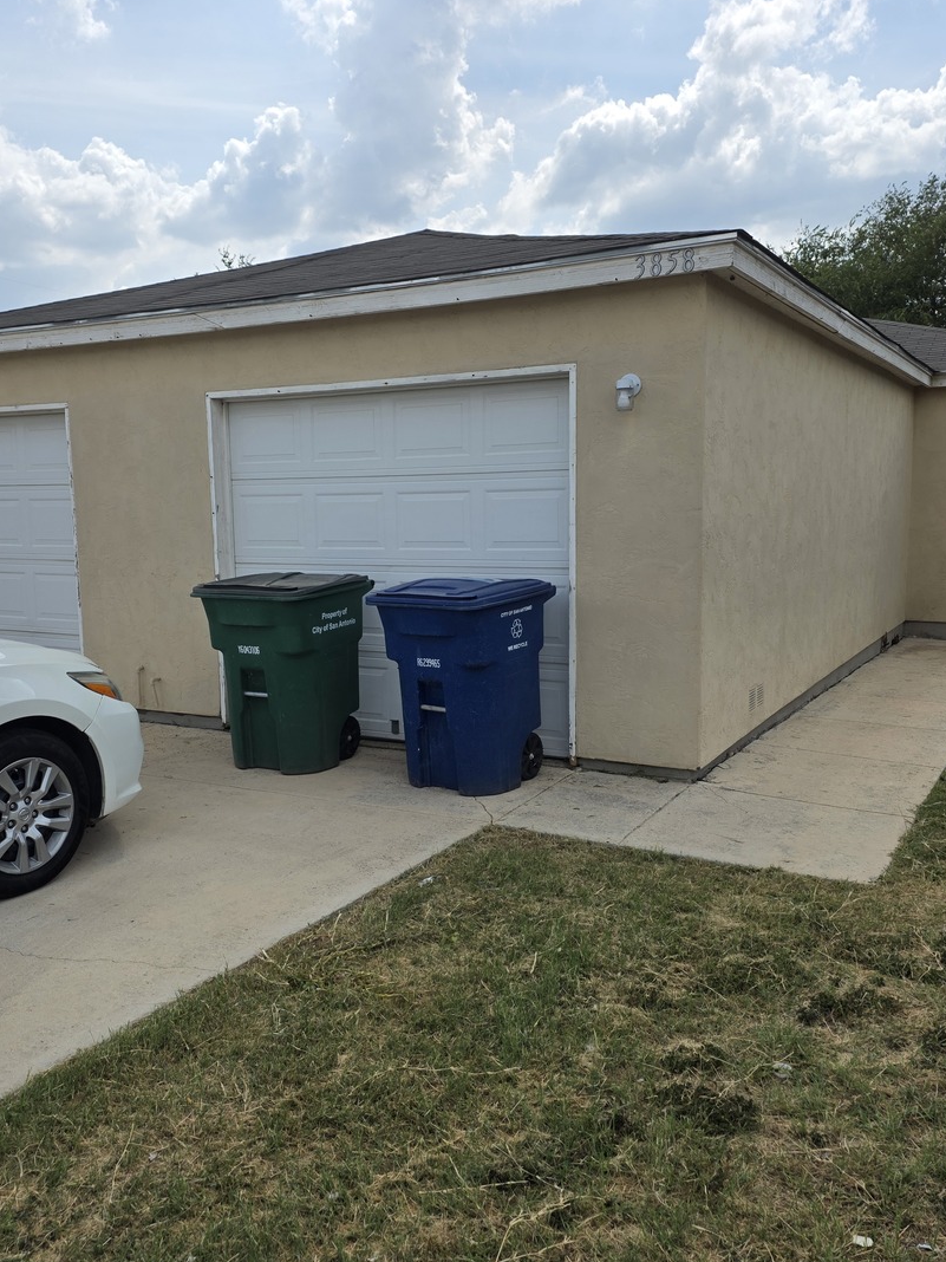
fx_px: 1130
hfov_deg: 45.4
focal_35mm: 31
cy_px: 630
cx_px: 451
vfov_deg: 58.4
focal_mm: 6.3
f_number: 1.7
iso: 80
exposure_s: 1/7626
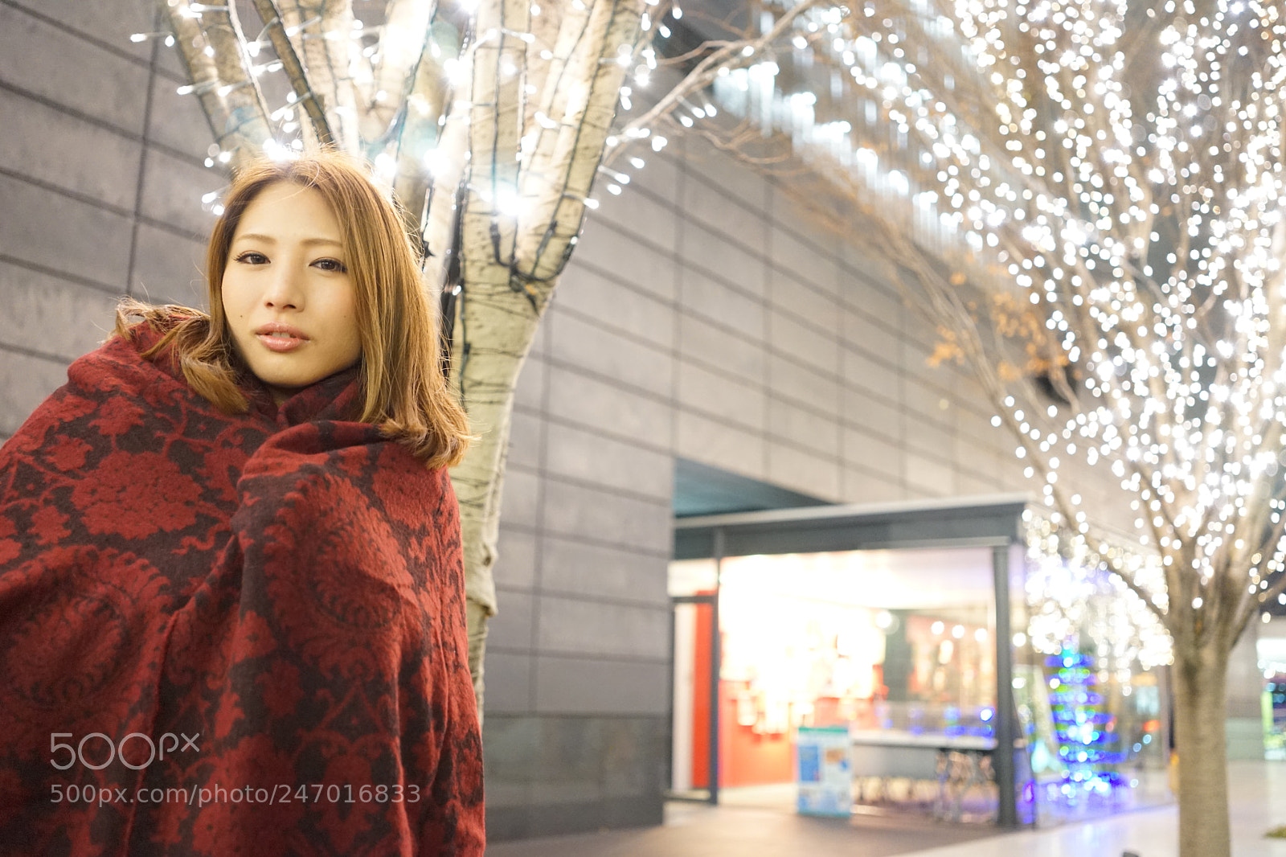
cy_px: 428
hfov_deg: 54.4
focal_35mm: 35
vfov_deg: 37.8
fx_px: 1250
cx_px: 643
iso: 3200
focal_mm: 35
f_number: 2.8
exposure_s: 1/8
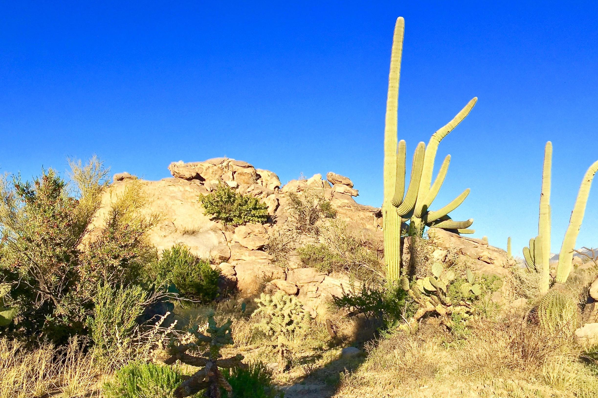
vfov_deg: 35.6
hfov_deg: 51.7
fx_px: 614
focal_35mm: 37
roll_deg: -1.7
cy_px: 259
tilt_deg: +3.4
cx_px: 253
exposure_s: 1/1163
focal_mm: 4.15
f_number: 2.2
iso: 32
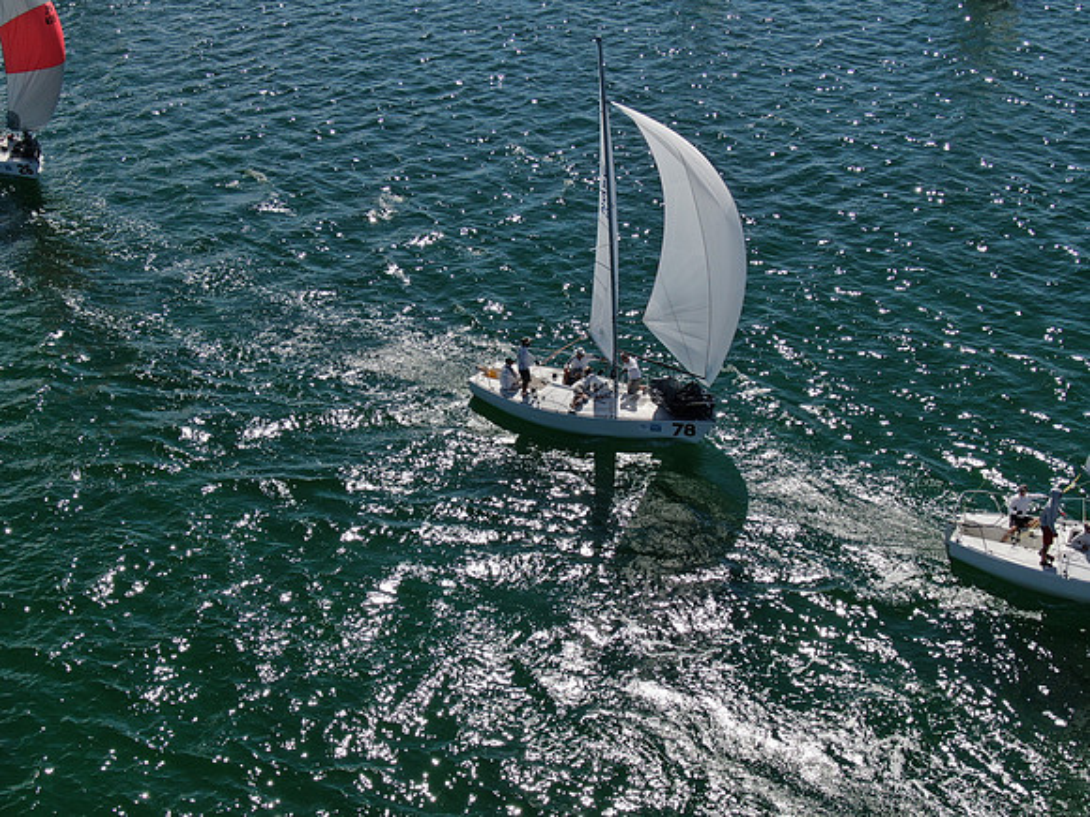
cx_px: 545
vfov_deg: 30.3
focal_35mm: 48
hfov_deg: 39.7
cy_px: 408
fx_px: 1511
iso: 100
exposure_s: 1/1600
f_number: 3.8
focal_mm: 8.6
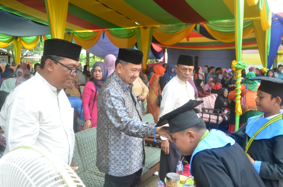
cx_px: 142
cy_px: 94
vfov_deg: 41.5
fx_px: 247
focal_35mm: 32
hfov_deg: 59.6
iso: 250
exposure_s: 1/160
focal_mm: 21
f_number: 5
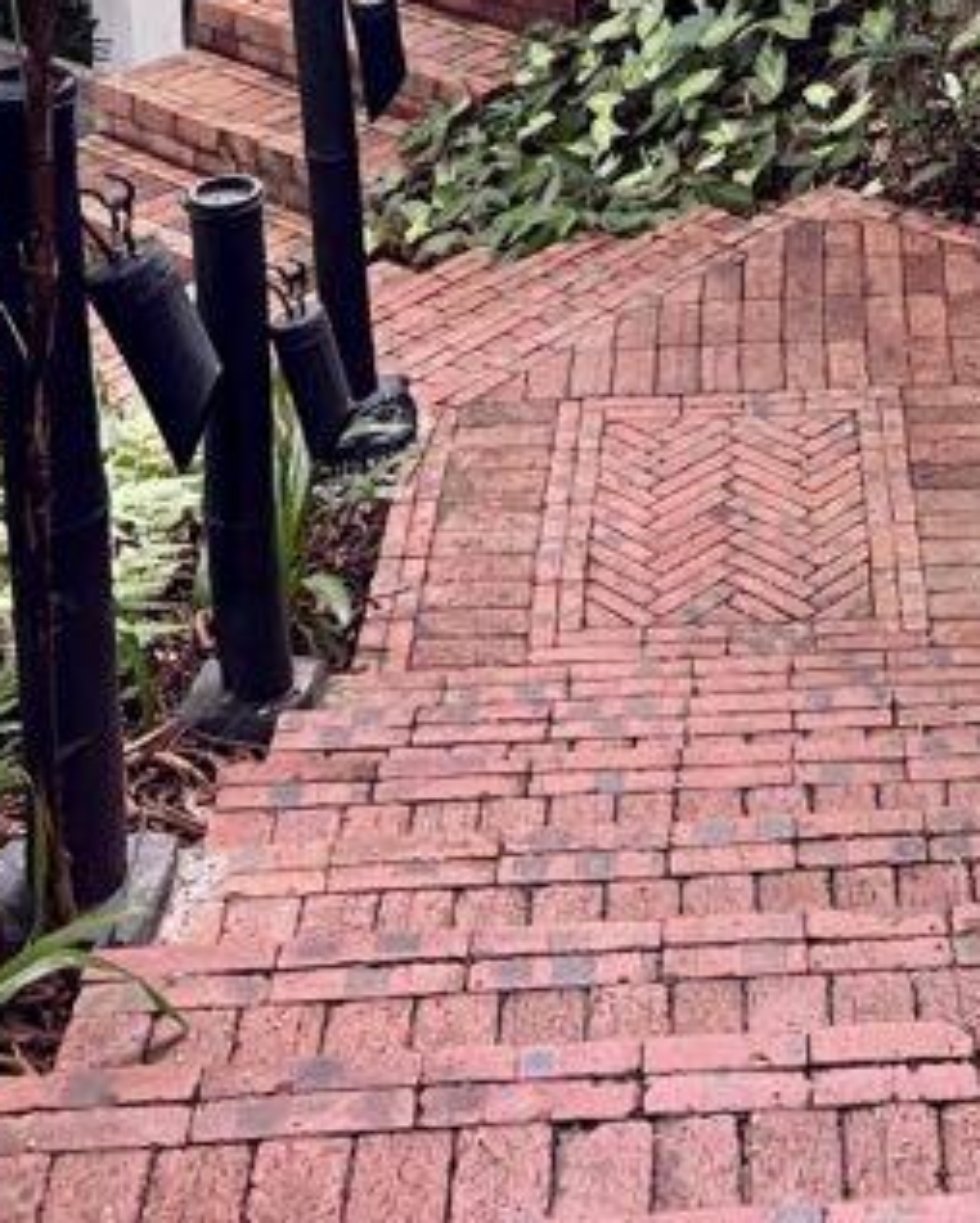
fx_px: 2970
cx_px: 934
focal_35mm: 82
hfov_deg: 18.3
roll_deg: +1.5
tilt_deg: -8.1
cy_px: -629
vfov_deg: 20.0
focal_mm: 5.7
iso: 160
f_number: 1.5
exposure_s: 1/60
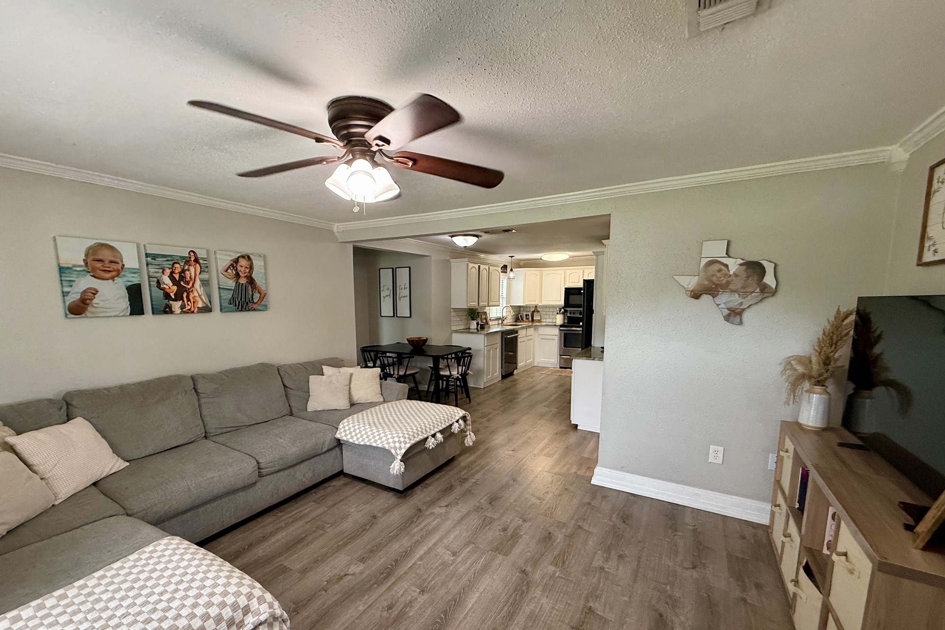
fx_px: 394
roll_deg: +0.6
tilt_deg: -6.5
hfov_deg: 100.4
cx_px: 459
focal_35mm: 15
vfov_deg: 77.1
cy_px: 349
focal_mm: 2.22
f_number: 2.2
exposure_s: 1/120
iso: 320
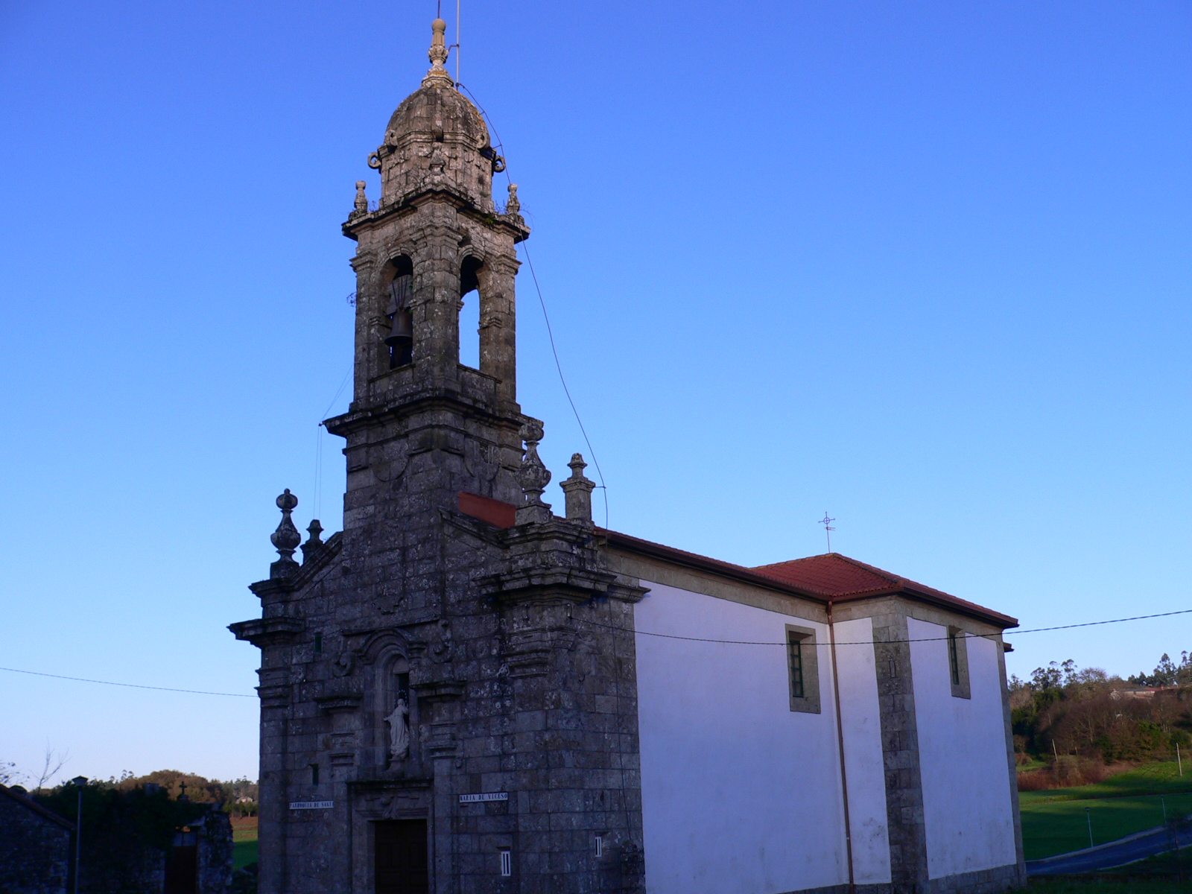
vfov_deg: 39.7
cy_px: 447
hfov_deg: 51.4
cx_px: 596
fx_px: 1240
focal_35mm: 36
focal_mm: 6
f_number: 4
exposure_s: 1/250
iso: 80
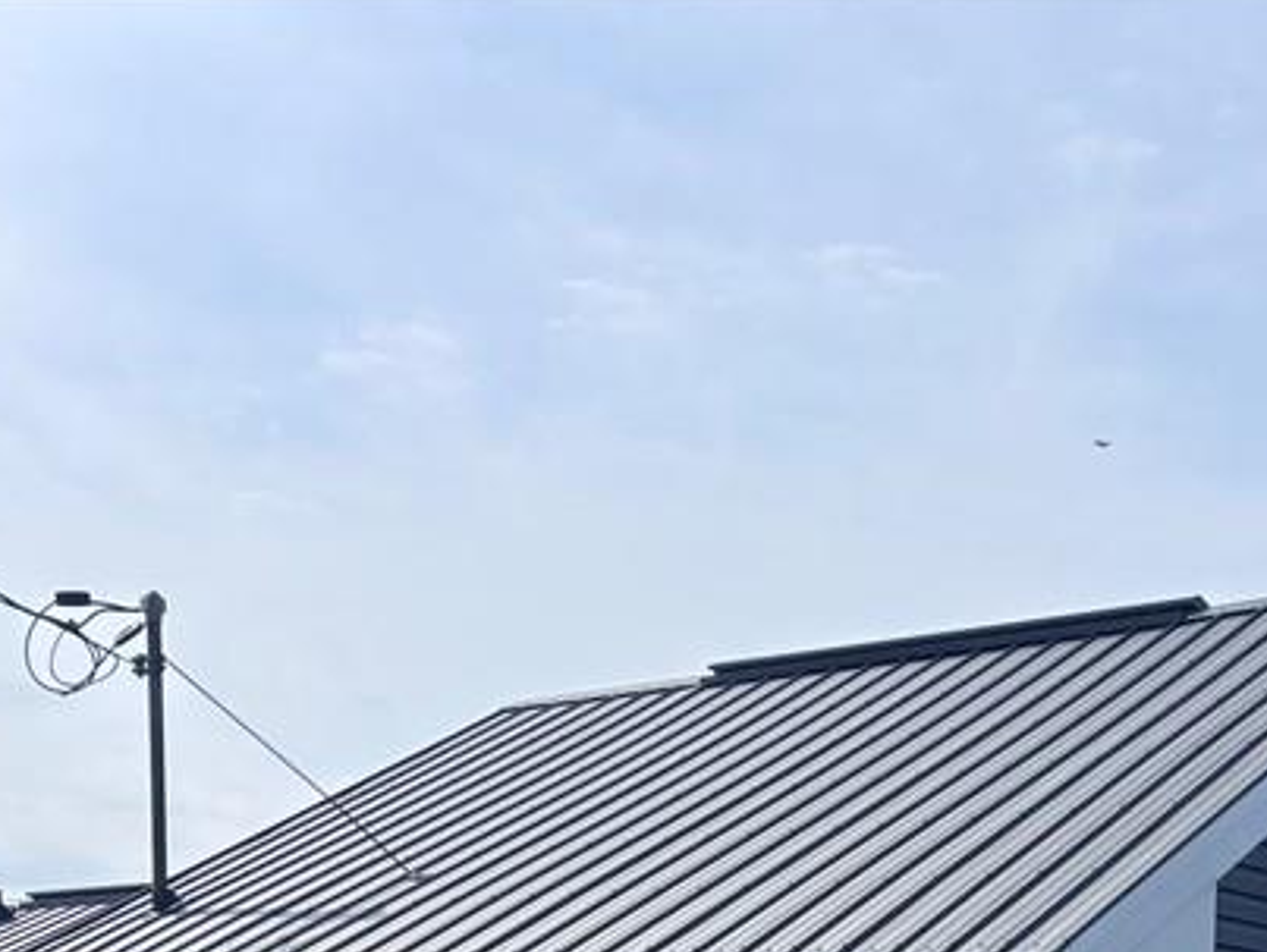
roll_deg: -0.6
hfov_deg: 28.5
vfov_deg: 20.6
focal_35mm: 66
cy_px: 1194
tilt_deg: -1.2
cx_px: 1066
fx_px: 2418
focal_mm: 5.96
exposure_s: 1/4630
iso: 50
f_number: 1.6
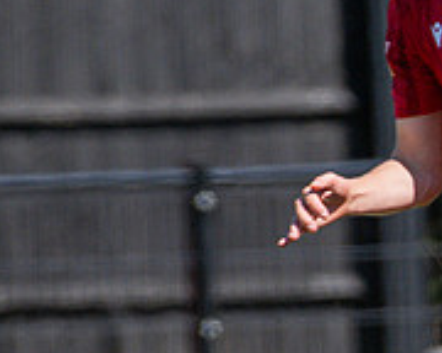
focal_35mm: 1818
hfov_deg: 1.1
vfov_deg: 0.9
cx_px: 855
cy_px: 257
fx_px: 23782
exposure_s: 1/3200
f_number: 4
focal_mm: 250
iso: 320
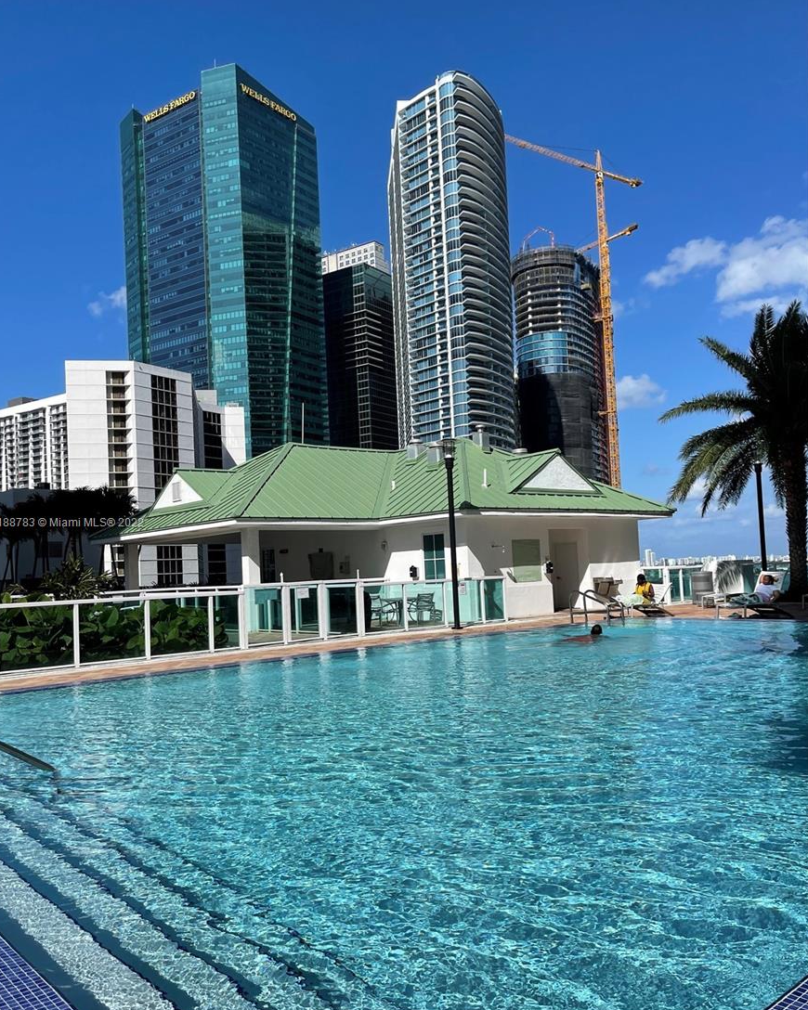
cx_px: 392
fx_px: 837
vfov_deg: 62.2
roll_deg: +1.6
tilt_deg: +3.2
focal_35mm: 28
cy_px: 524
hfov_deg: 51.5
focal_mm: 5.1
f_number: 1.6
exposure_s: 1/6579
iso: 32
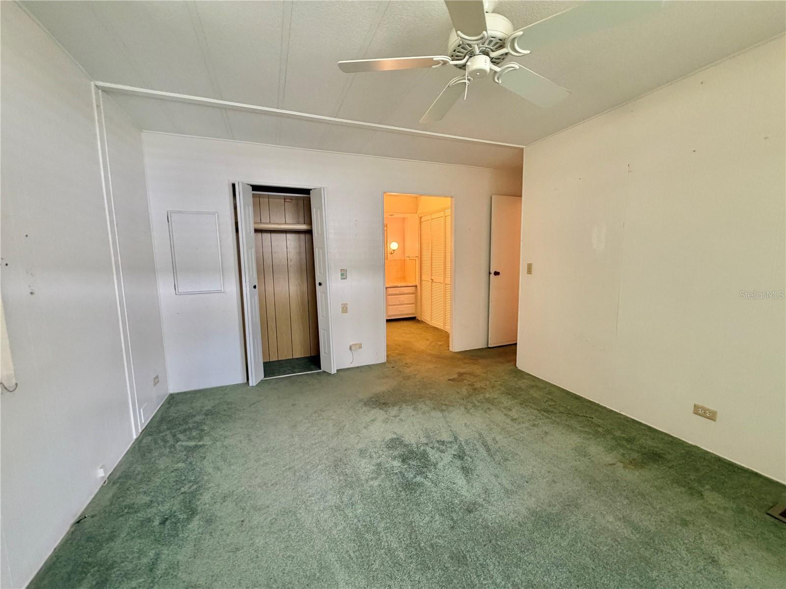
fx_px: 318
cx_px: 393
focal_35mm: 14
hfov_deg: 102.1
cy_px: 294
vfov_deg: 85.7
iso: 250
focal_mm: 2.22
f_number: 2.2
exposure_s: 1/60
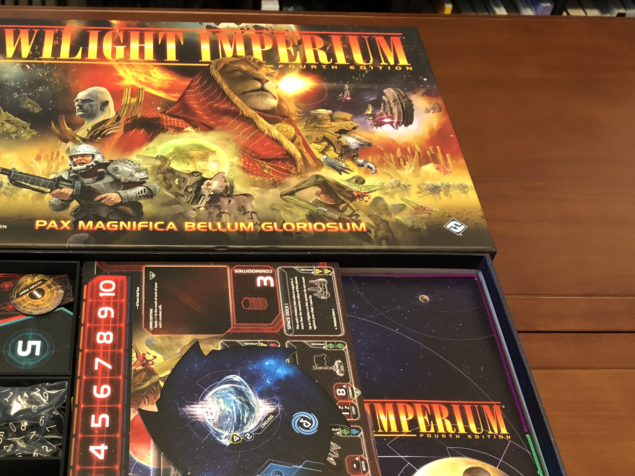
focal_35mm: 43
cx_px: 188
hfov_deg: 42.9
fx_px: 789
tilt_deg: -52.9
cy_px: 350
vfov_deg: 33.0
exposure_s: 1/11
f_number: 1.8
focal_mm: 3.99
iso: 100
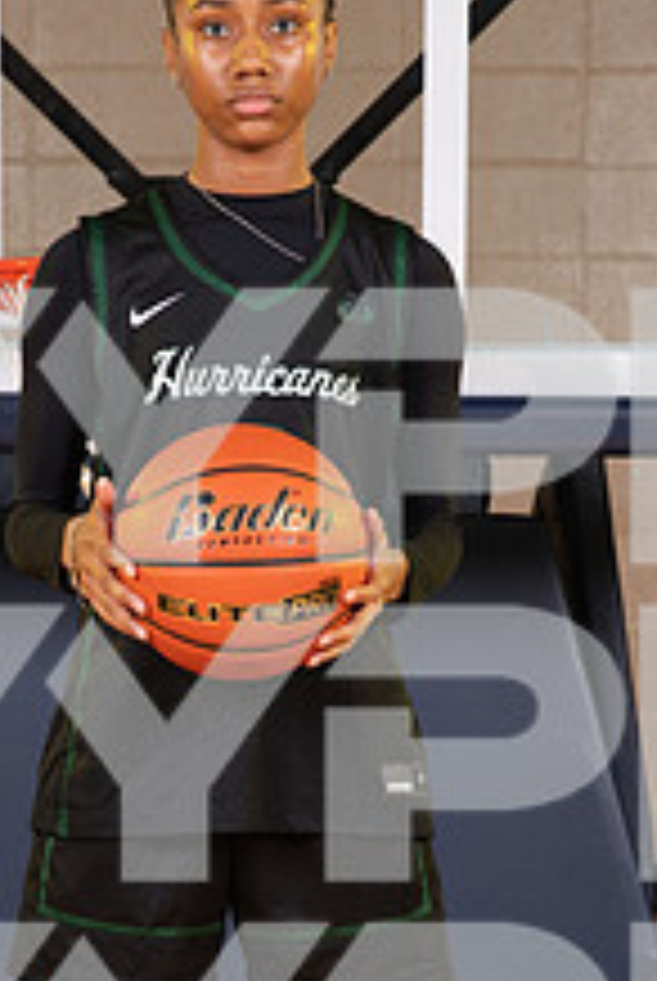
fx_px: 3711
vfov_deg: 15.0
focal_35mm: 136
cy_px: 747
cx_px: 274
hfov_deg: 10.1
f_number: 7.1
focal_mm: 66
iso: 320
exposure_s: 1/320
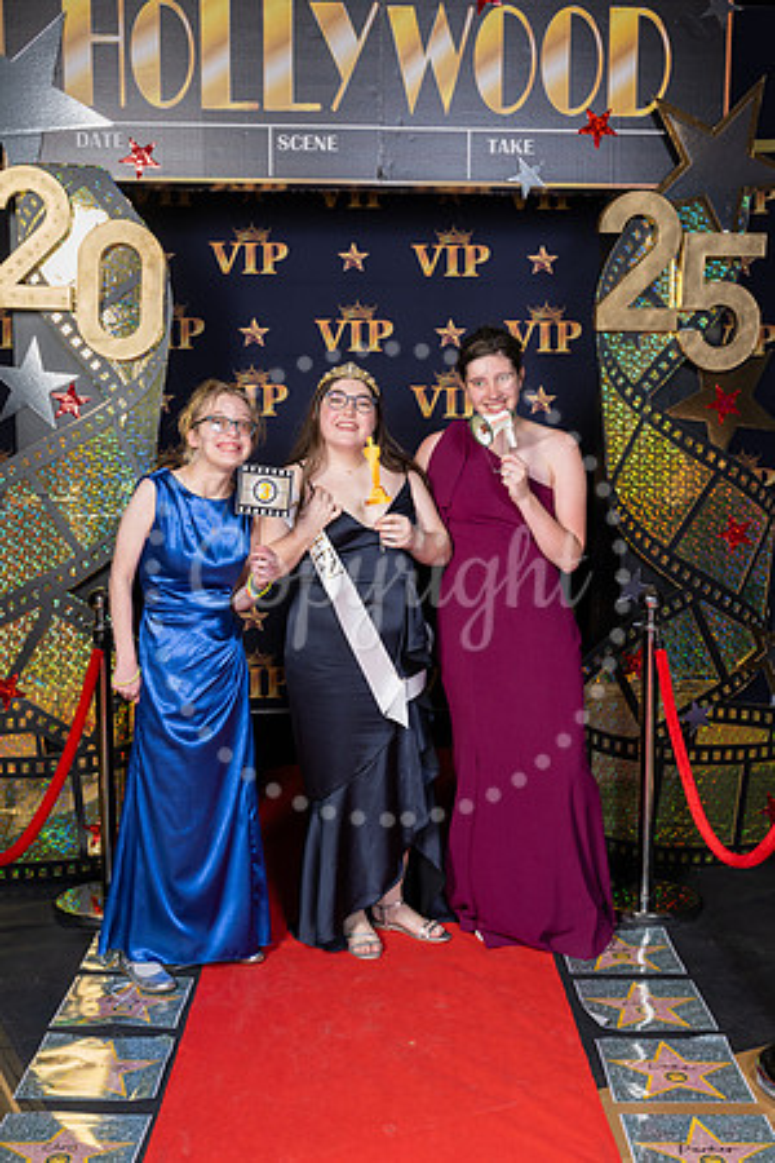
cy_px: 582
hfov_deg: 31.9
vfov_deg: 46.4
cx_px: 388
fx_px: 1356
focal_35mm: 42
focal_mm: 42
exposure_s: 1/125
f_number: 8
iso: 400
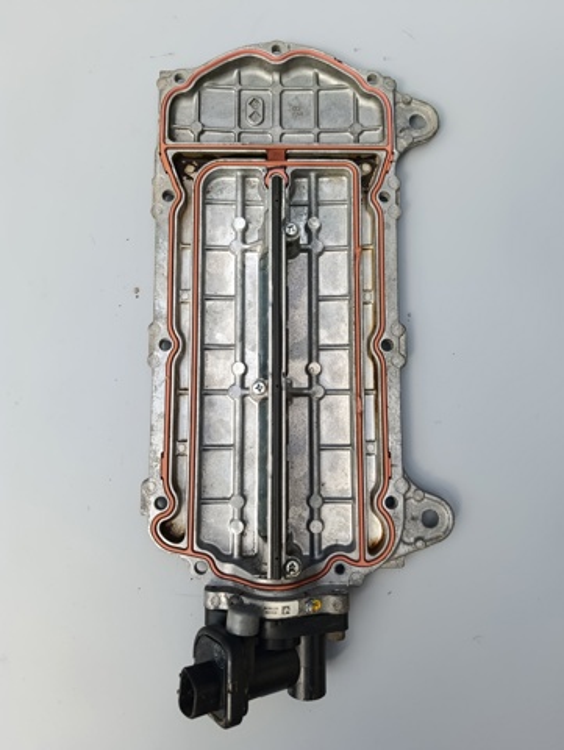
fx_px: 499
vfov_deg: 73.9
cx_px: 282
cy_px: 375
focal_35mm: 23
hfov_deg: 59.0
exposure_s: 1/168
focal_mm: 6.11
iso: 50
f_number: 1.65
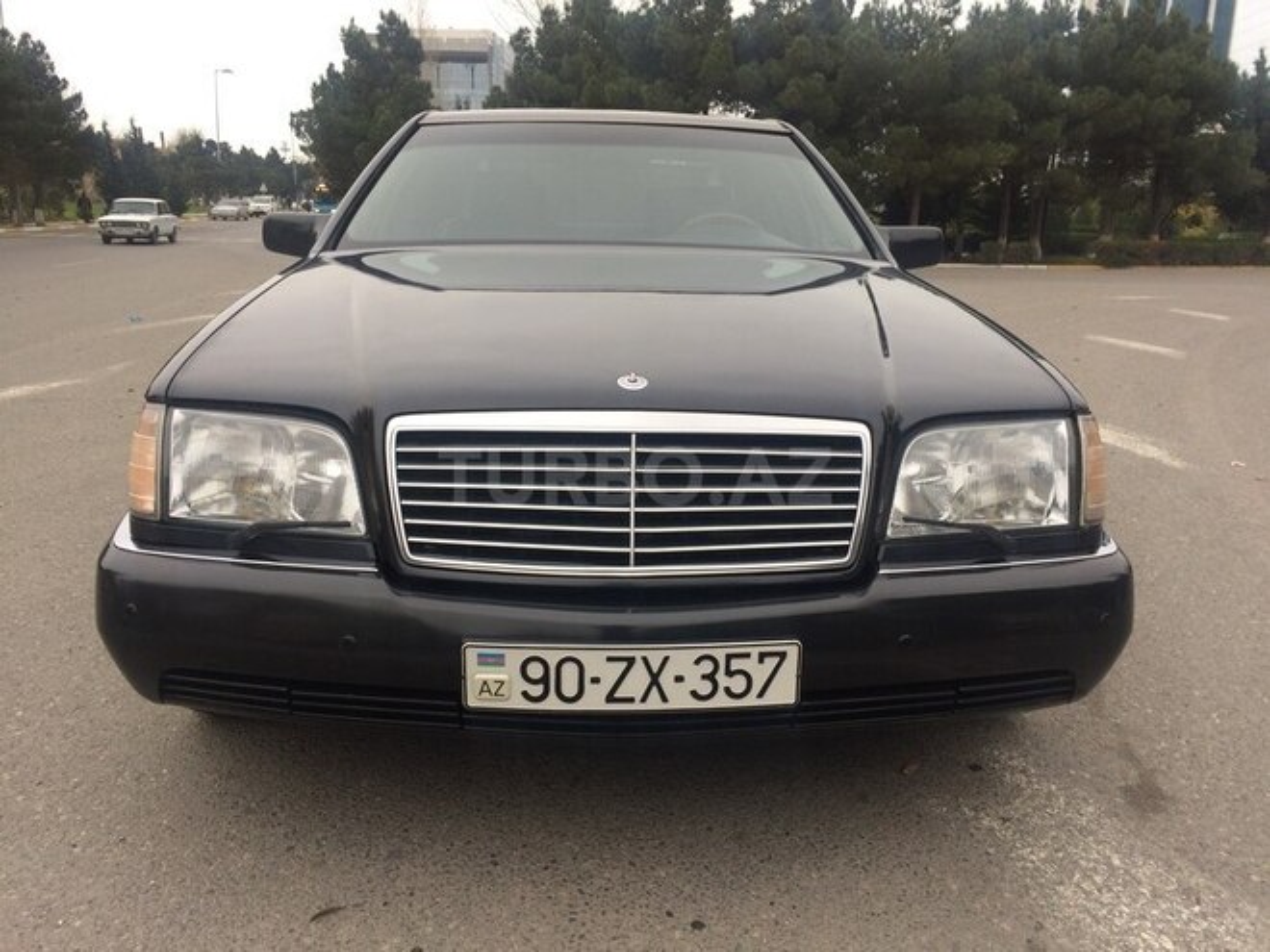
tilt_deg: -14.8
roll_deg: +1.2
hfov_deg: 61.7
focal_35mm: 29
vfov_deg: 48.2
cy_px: 476
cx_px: 635
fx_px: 1064
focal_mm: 4.15
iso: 40
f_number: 2.2
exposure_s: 1/100
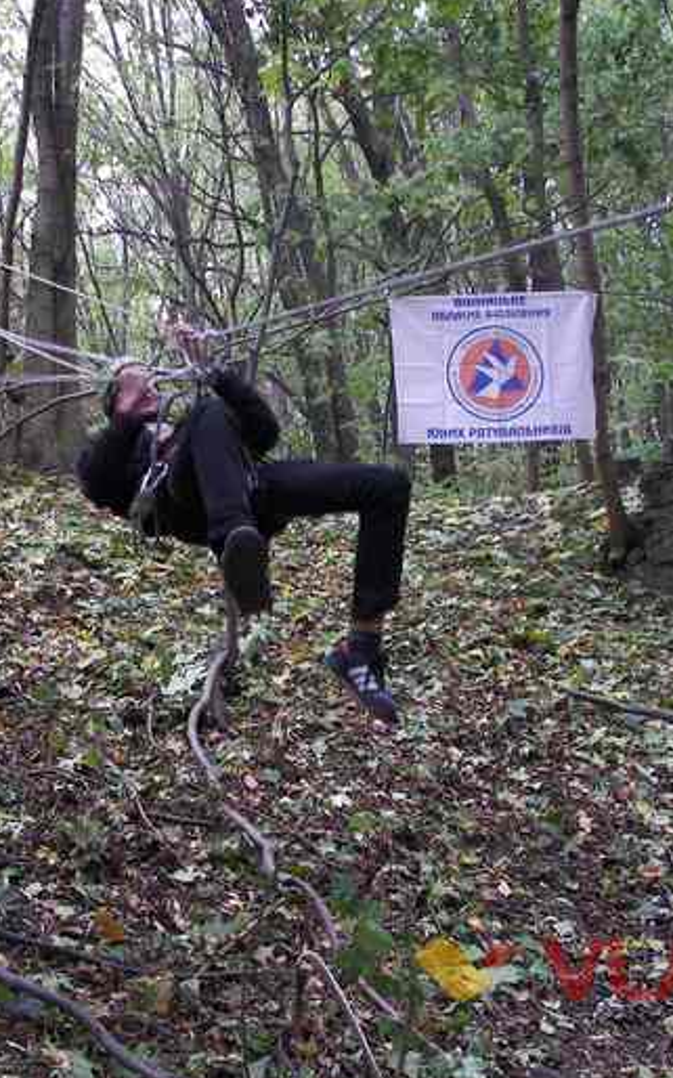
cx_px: 220
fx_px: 1527
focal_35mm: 52
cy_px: 544
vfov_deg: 38.9
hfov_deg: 24.7
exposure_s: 1/30
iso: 100
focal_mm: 6
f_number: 2.8
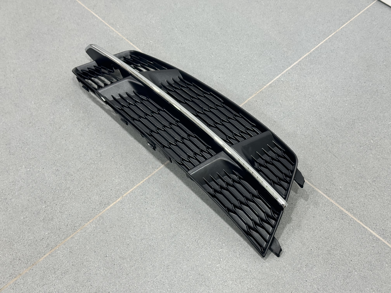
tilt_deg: -54.1
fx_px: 542
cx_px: 196
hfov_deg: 39.7
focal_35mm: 48
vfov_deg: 30.3
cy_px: 146
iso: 160
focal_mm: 6.76
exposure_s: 1/100
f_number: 1.78
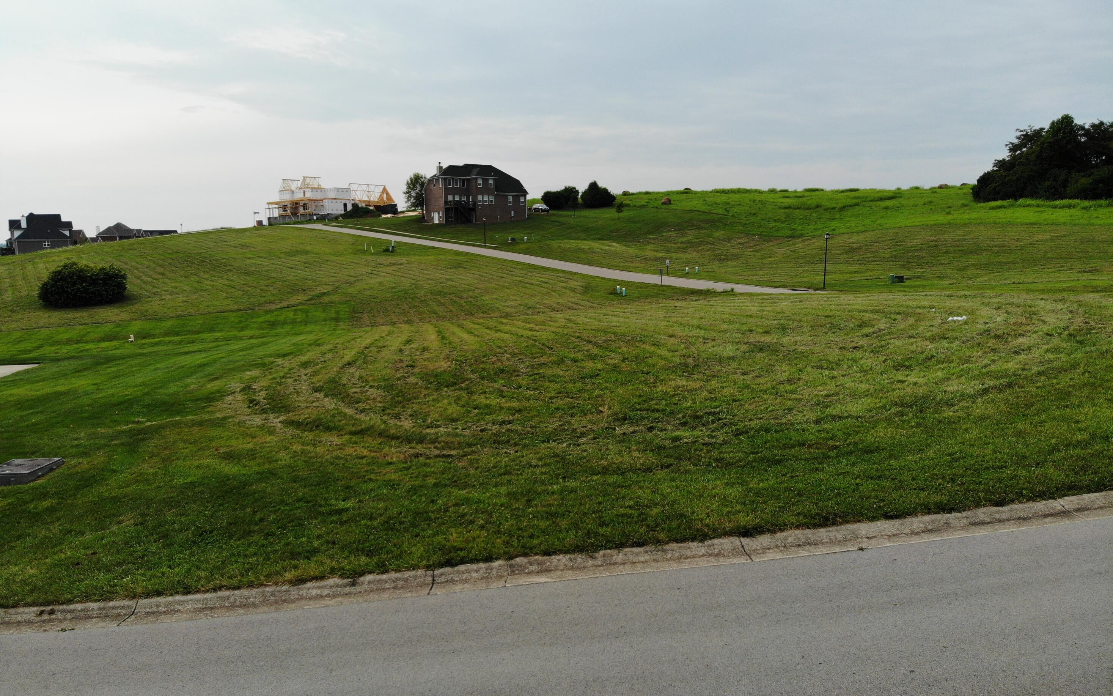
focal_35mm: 26
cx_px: 545
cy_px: 408
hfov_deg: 70.4
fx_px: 789
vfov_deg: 47.4
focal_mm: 4.5
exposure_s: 1/899
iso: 115
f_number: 2.8
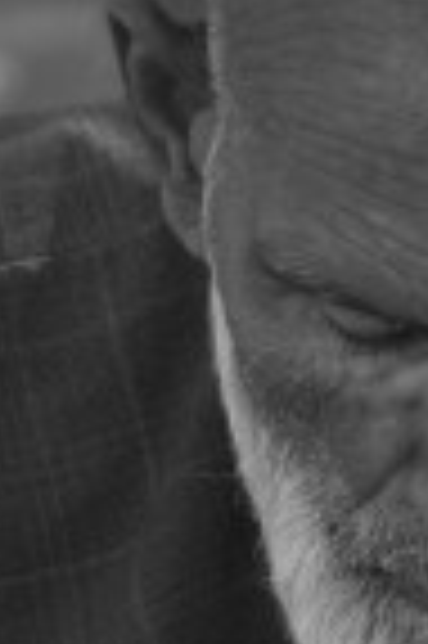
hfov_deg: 1.1
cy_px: 351
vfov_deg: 1.6
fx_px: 22487
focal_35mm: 1258
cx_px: 563
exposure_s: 1/500
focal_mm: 300
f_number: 6.3
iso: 800
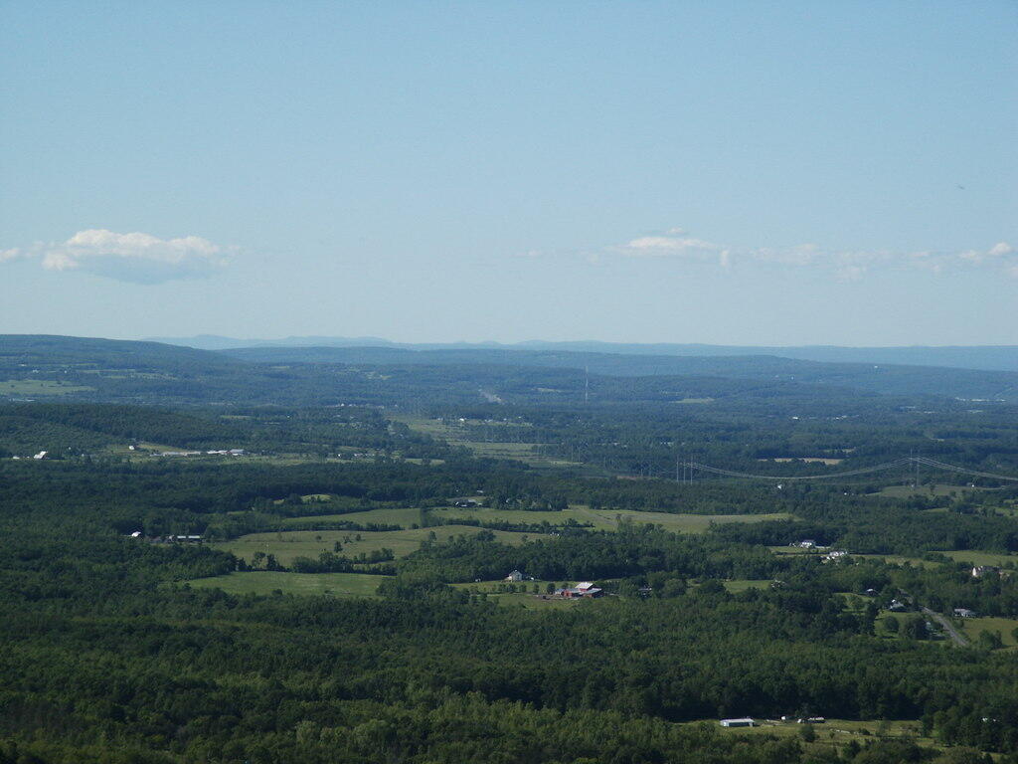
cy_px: 382
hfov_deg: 14.2
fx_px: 4088
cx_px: 509
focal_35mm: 139
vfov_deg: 10.7
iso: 64
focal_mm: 28.23
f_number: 8
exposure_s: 1/250
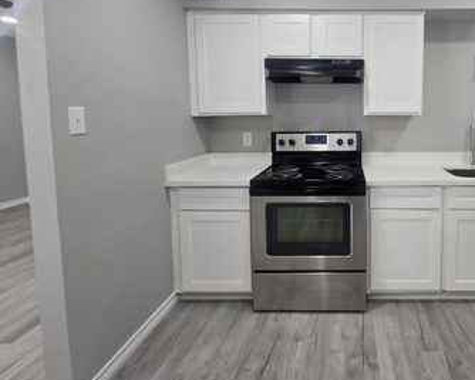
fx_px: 267
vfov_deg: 69.2
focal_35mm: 19
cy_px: 133
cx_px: 344
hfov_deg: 78.3
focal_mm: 2.2
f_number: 2.2
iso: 125
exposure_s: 1/60
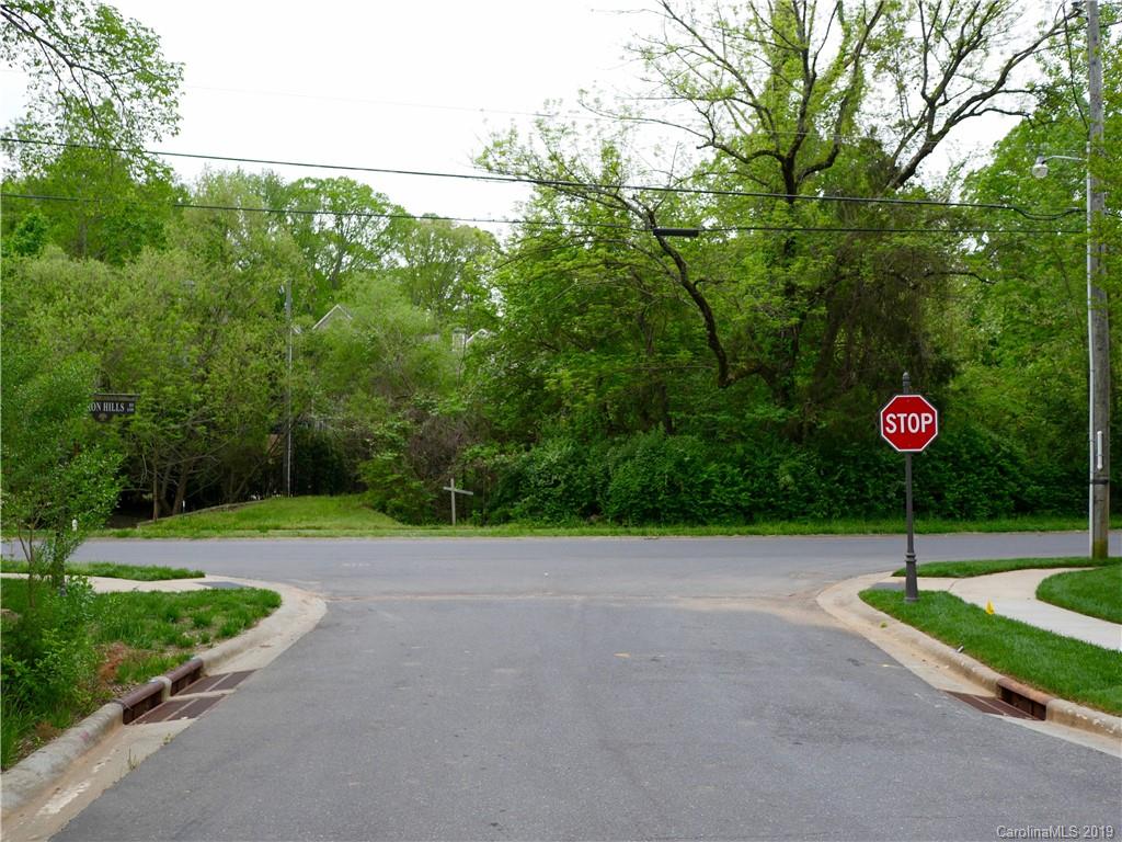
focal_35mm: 30
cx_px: 561
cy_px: 421
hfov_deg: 60.0
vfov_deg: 46.8
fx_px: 972
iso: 200
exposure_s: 1/160
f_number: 2.2
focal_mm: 15
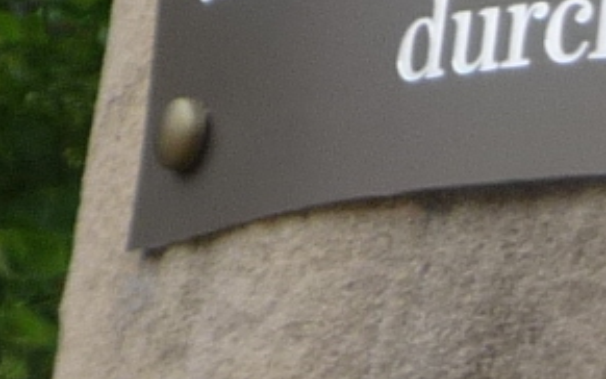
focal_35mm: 209
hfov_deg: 9.8
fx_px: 3452
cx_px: 812
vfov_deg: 6.2
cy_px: -123
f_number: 3.3
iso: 100
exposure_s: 1/80
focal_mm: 4.7
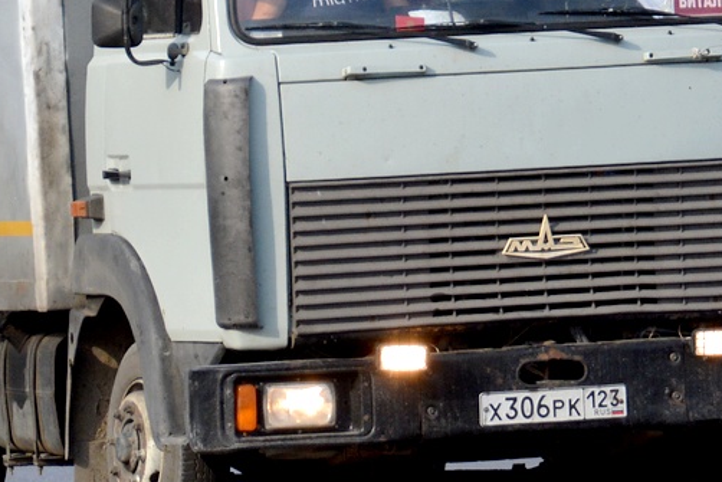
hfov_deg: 4.4
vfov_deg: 3.0
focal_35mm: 466
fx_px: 9348
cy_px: 23
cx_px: 340
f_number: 5.6
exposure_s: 1/1600
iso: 400
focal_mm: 130
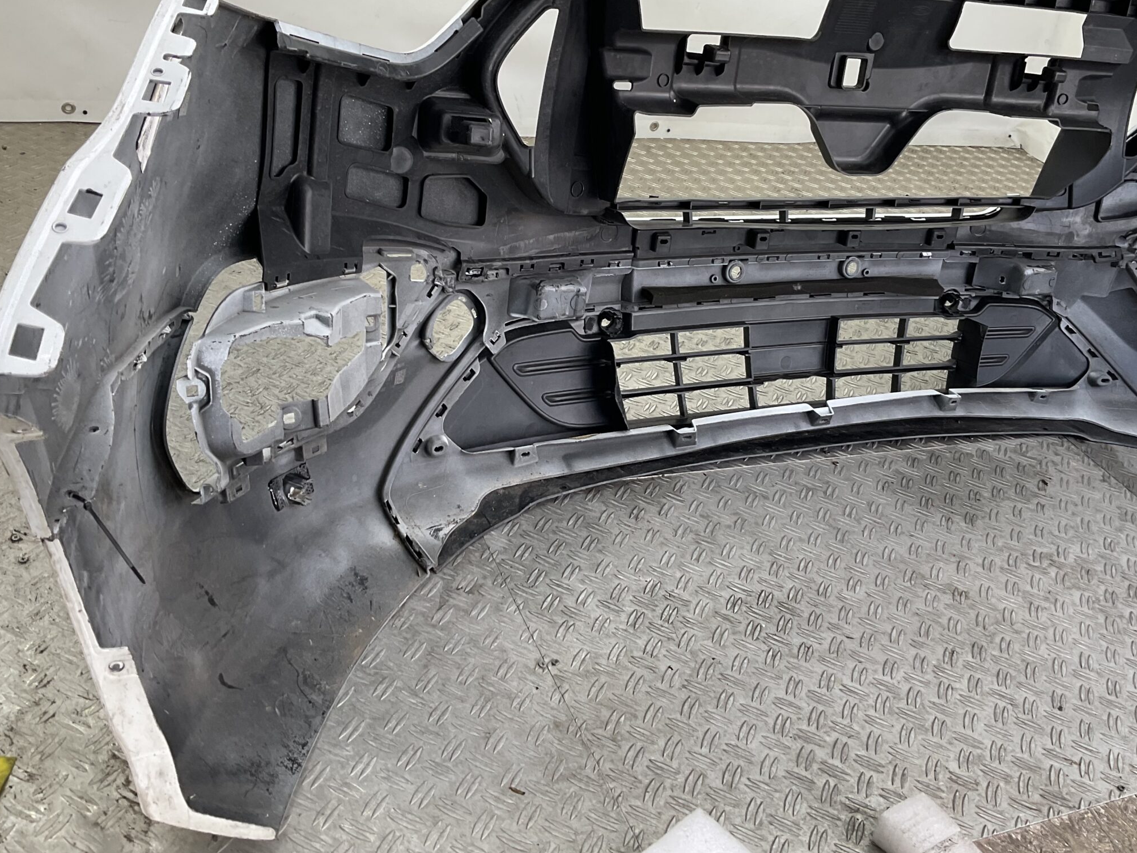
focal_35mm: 37
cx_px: 601
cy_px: 342
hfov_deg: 50.1
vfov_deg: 38.5
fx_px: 1215
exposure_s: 1/100
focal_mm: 3
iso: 25
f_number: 1.8
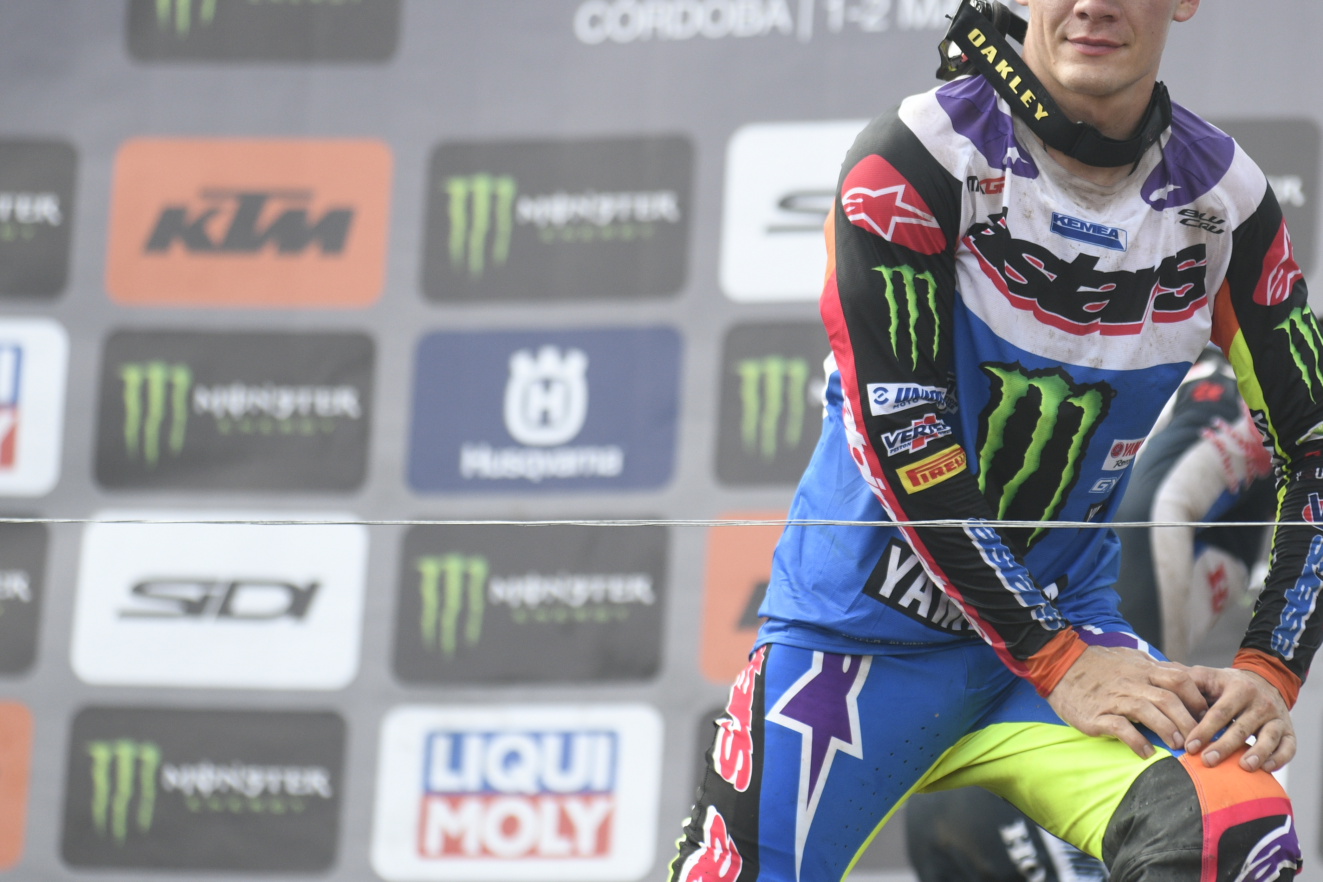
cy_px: 490
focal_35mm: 366
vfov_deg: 3.8
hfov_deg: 5.6
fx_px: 13449
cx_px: 933
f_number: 4
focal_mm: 185
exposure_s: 1/2500
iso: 500
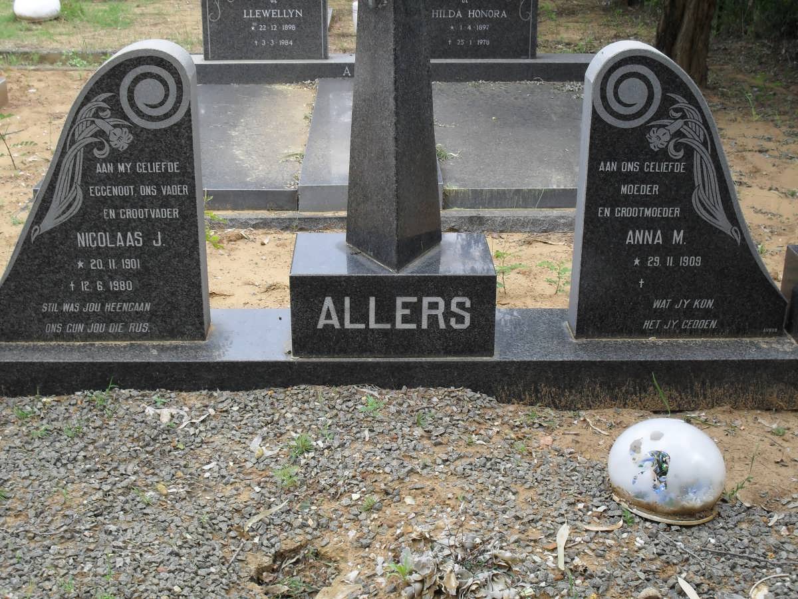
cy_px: 300
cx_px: 399
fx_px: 1130
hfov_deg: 38.9
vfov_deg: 29.7
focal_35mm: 49
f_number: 3.9
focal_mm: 8.7
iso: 100
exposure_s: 1/125
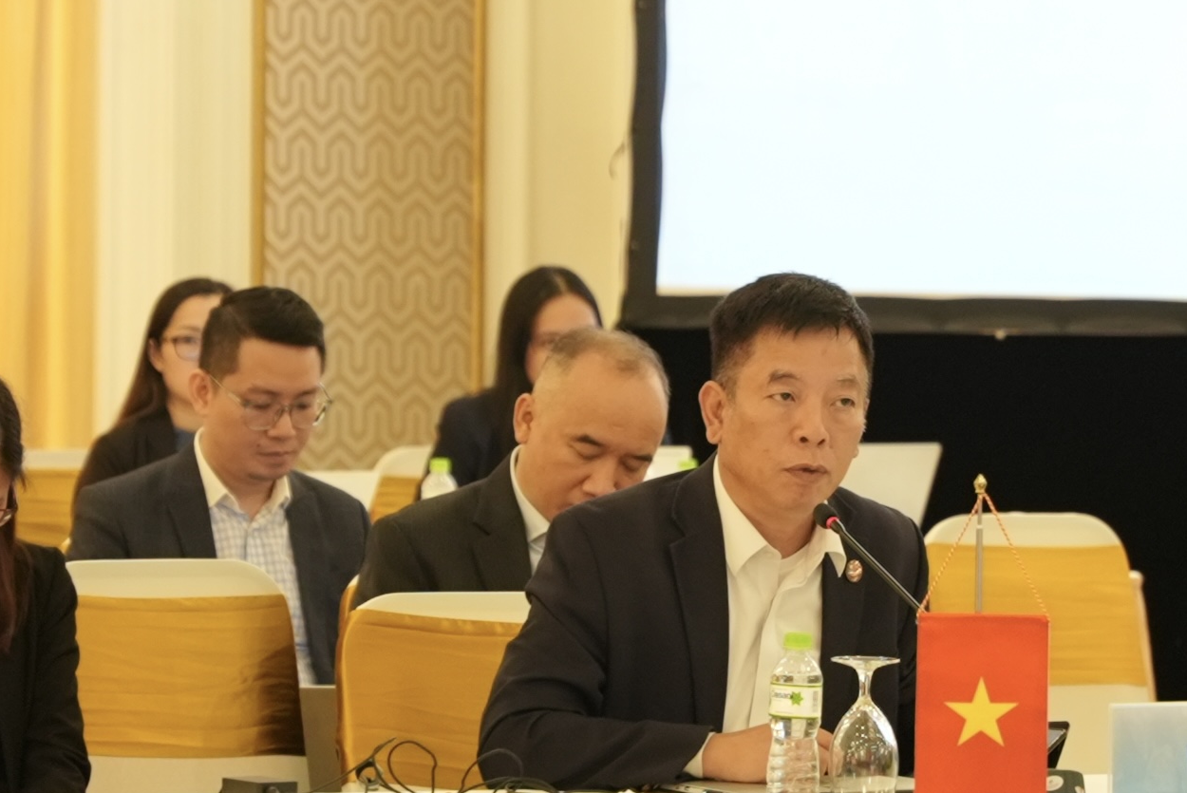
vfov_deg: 9.0
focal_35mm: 153
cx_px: 582
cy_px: 403
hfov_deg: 13.4
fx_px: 5047
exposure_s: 1/100
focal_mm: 70
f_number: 2.8
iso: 2000
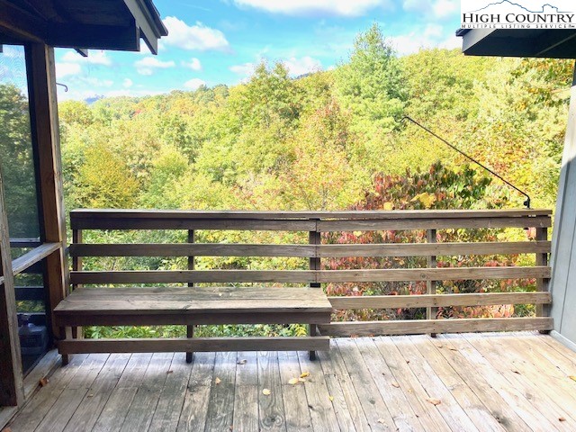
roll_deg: -1.0
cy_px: 216
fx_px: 433
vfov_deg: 53.1
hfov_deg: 67.3
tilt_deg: -9.8
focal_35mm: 26
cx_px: 288
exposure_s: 1/554
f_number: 1.8
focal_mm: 4.25
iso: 32
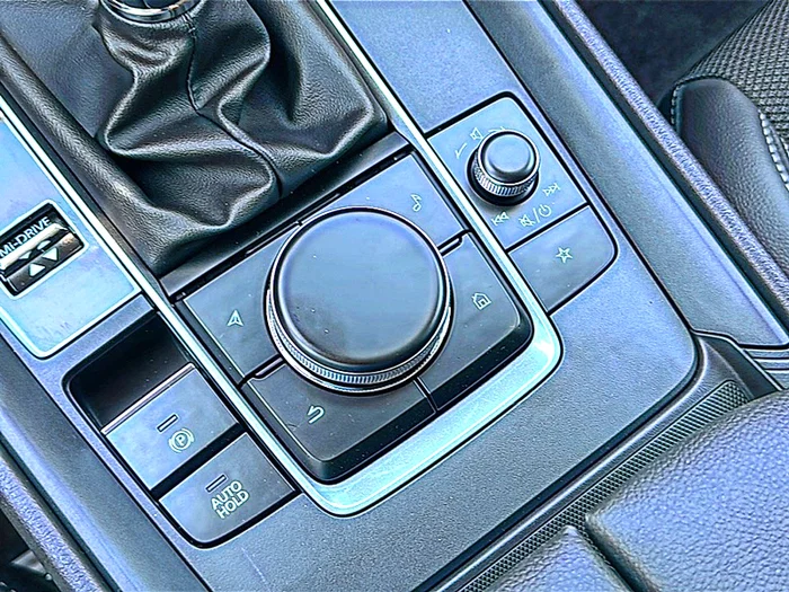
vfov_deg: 38.7
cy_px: 296
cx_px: 394
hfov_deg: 50.1
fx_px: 843
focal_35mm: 37
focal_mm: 6.86
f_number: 1.78
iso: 50
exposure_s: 1/50
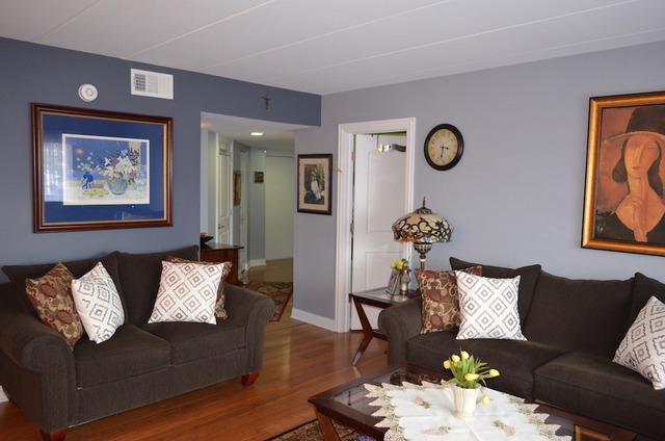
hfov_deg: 67.5
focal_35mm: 27
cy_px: 220
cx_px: 332
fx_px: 498
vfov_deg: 47.7
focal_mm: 18
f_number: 3.5
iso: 1800
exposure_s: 1/60
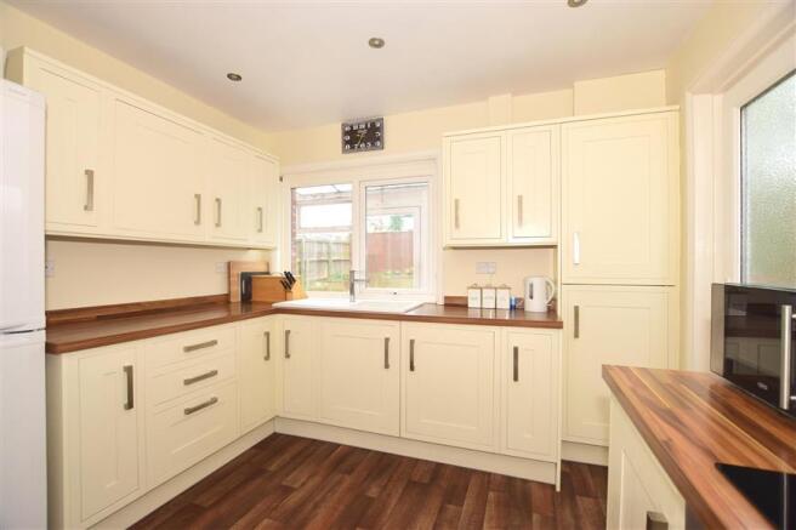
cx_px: 398
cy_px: 265
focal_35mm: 15
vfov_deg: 77.3
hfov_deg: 100.4
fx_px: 332
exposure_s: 1/8
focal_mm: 10
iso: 200
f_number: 5
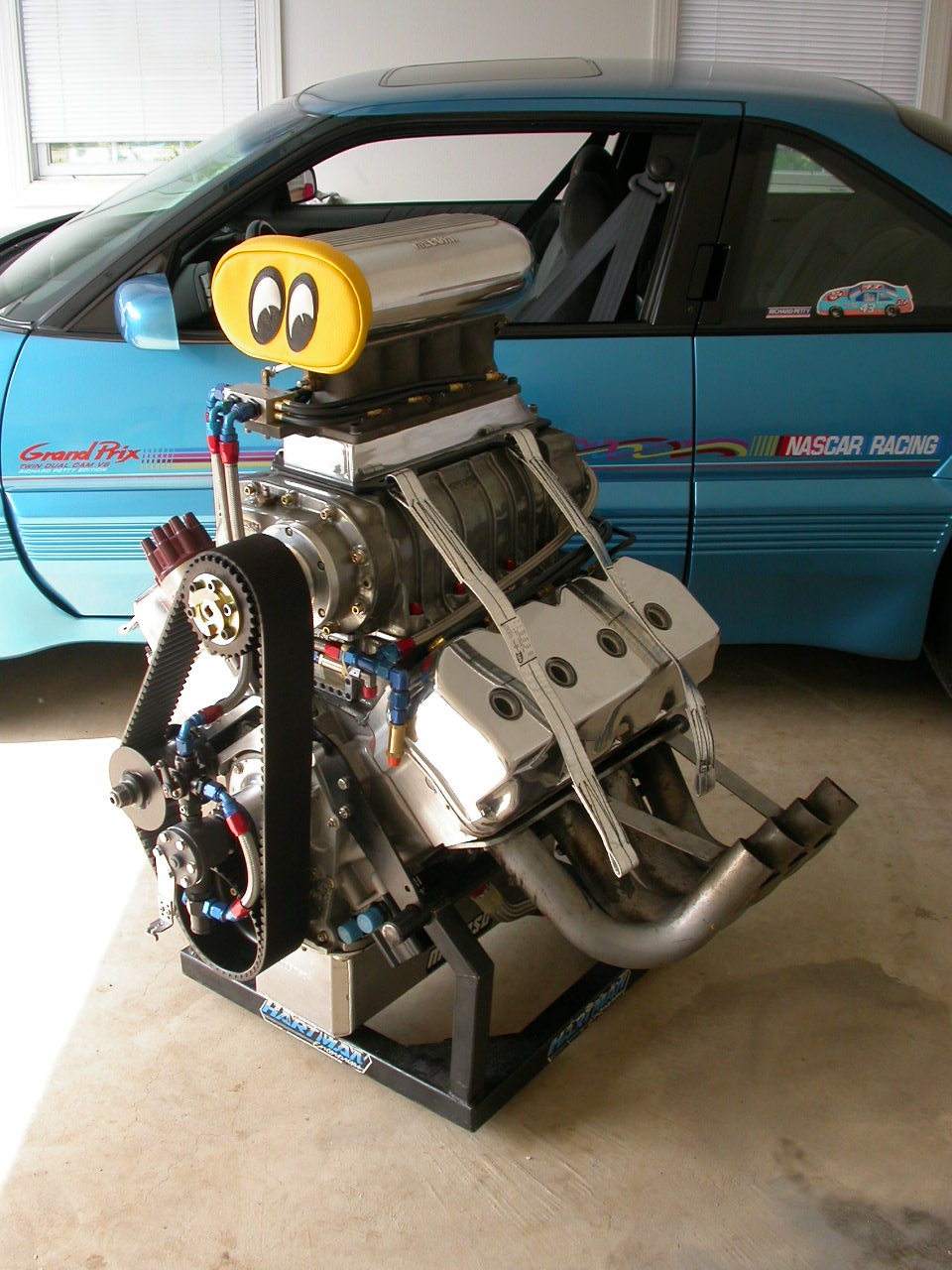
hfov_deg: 37.7
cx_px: 476
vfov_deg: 49.0
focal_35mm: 38
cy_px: 635
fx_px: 1393
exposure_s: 1/124
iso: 100
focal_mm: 7.85
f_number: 4.2
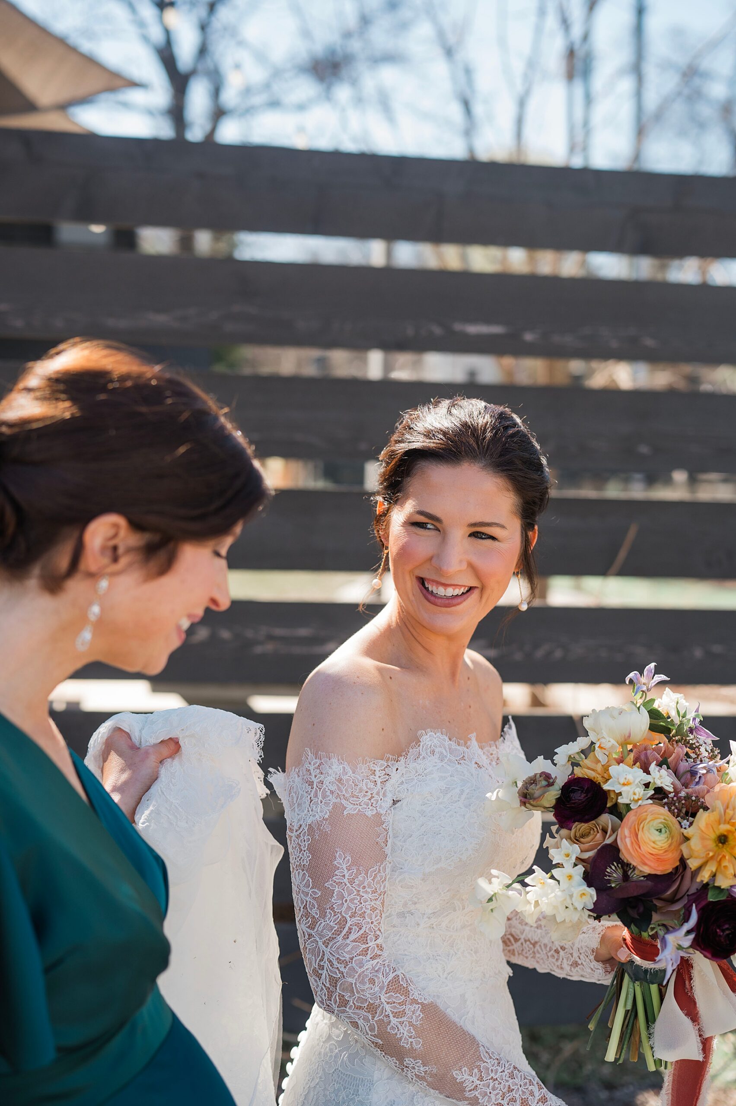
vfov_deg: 39.6
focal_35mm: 50
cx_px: 368
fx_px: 1535
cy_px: 553
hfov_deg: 27.0
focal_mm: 50
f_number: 2.8
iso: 80
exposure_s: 1/500
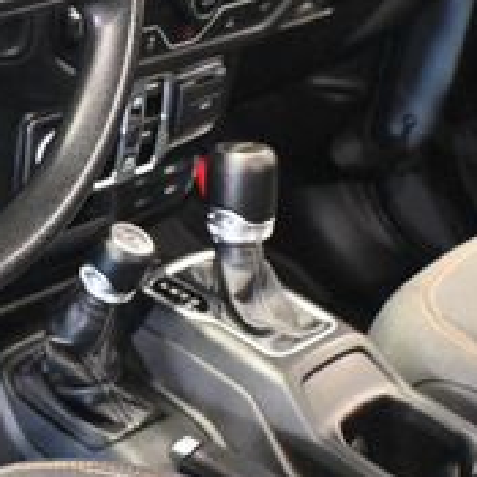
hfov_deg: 17.8
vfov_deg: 18.6
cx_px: -101
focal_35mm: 93
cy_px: 125
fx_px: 1450
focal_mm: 20
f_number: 3.8
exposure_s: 1/60
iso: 12800
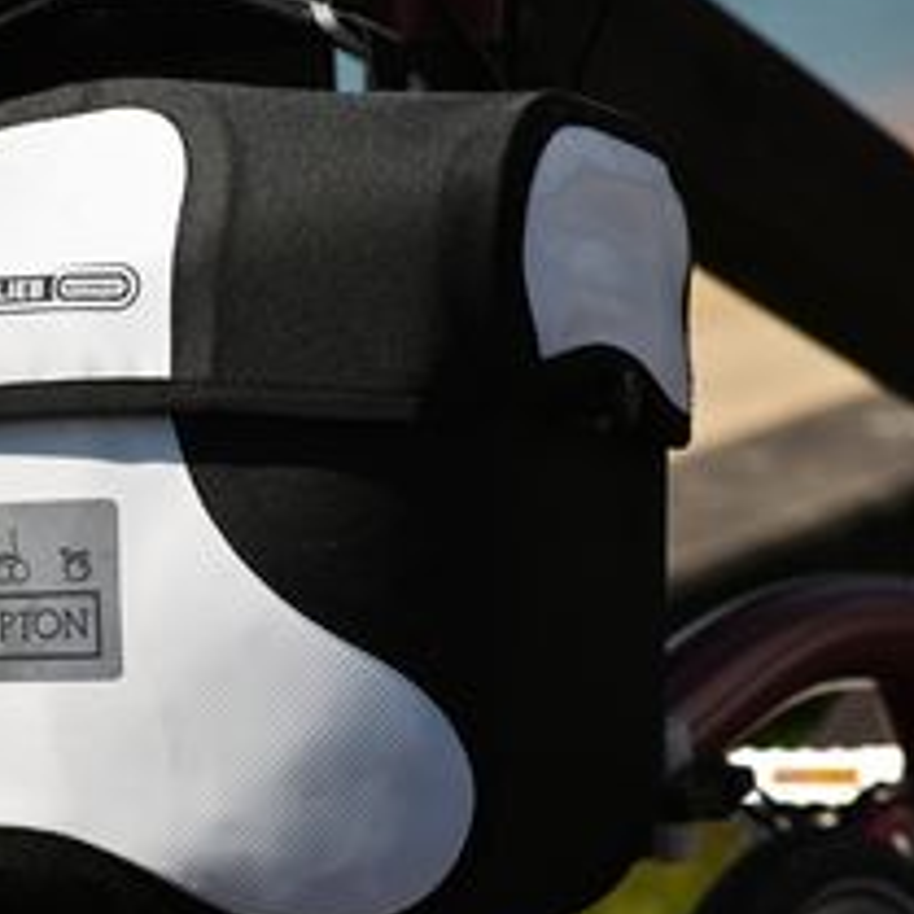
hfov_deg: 14.2
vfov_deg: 14.3
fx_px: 3644
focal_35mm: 122
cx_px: 197
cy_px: 496
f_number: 5.6
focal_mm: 50
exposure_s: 1/800
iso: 100
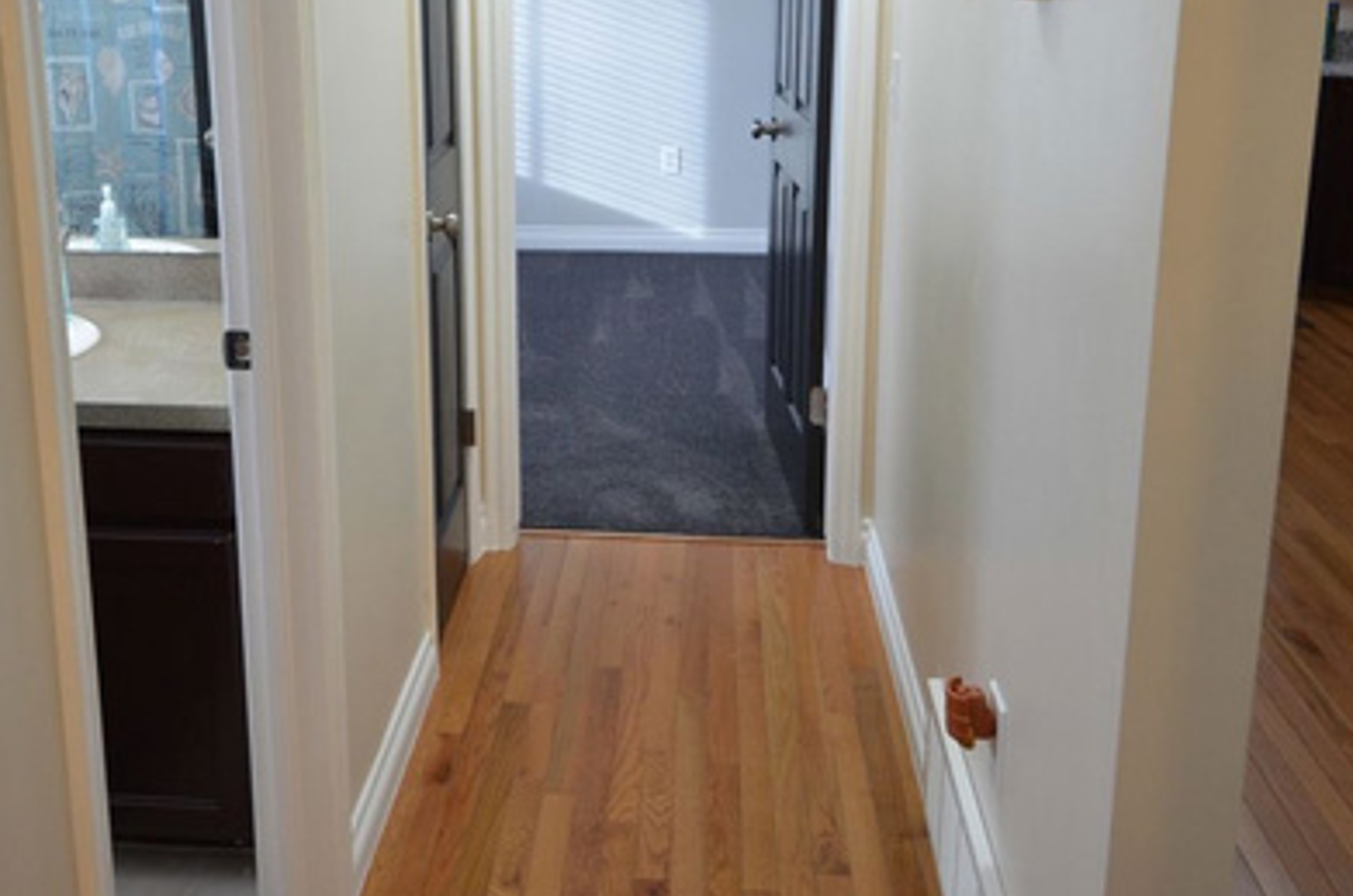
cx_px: 543
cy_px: 232
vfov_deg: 35.2
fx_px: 1381
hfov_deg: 51.9
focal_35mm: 37
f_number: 4
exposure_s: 1/50
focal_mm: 15
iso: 800
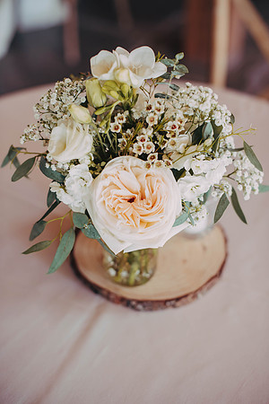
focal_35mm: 50
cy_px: 202
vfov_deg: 39.6
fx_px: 560
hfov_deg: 27.0
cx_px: 134
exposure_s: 1/160
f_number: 2
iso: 500
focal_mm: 50
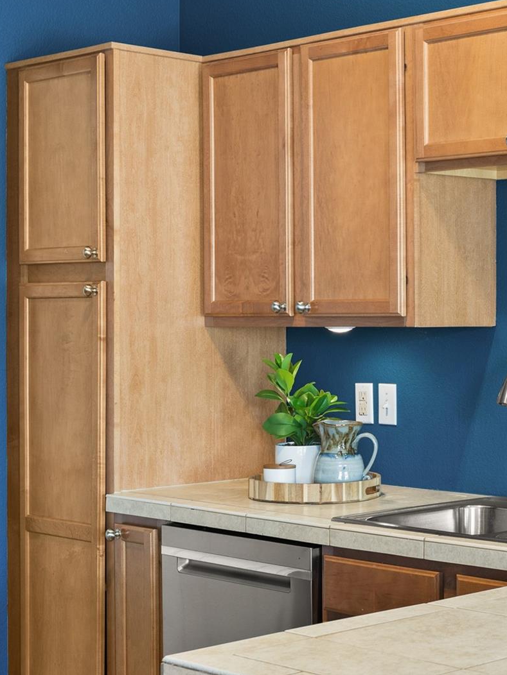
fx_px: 1484
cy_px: 335
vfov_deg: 25.7
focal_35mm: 76
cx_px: 496
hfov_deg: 18.9
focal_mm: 35
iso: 160
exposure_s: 2.5
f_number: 8
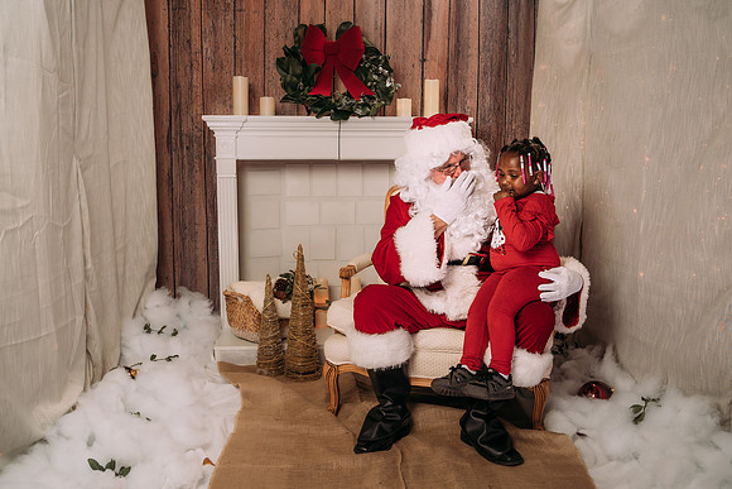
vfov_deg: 35.8
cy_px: 252
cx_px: 374
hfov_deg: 51.7
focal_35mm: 37
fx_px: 756
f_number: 5
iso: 100
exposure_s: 1/100
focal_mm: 35
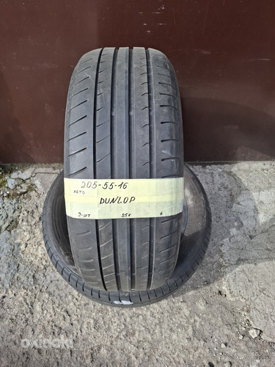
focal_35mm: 23
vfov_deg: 73.9
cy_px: 184
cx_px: 138
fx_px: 244
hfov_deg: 58.9
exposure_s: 1/817
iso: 50
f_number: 1.8
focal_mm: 5.54
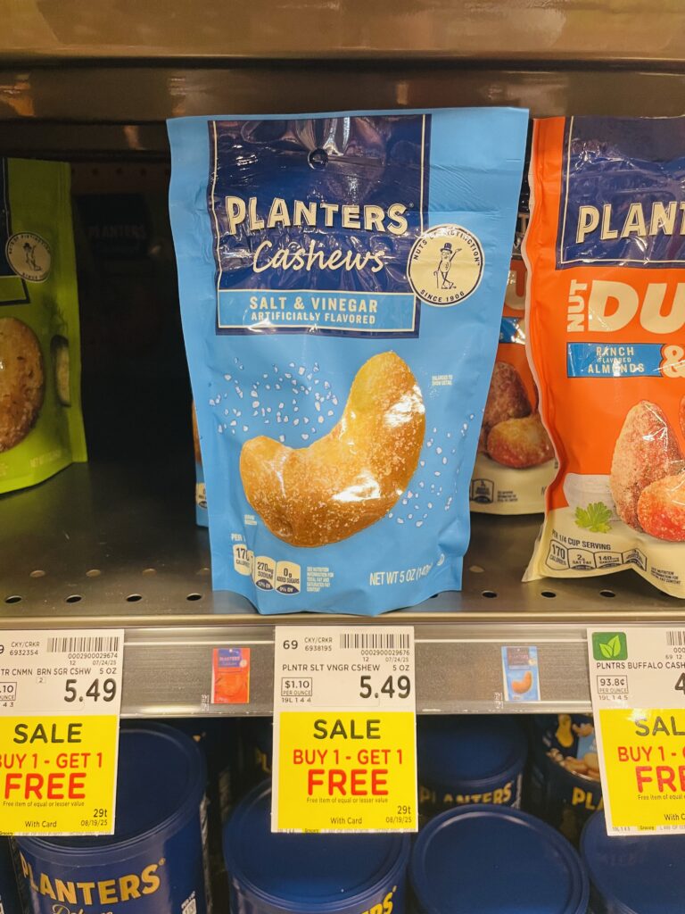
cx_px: 342
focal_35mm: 26
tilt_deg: -18.6
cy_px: 457
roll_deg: +0.6
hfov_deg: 53.1
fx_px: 686
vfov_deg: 67.3
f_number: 1.6
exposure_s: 1/60
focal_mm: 4.2
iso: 160
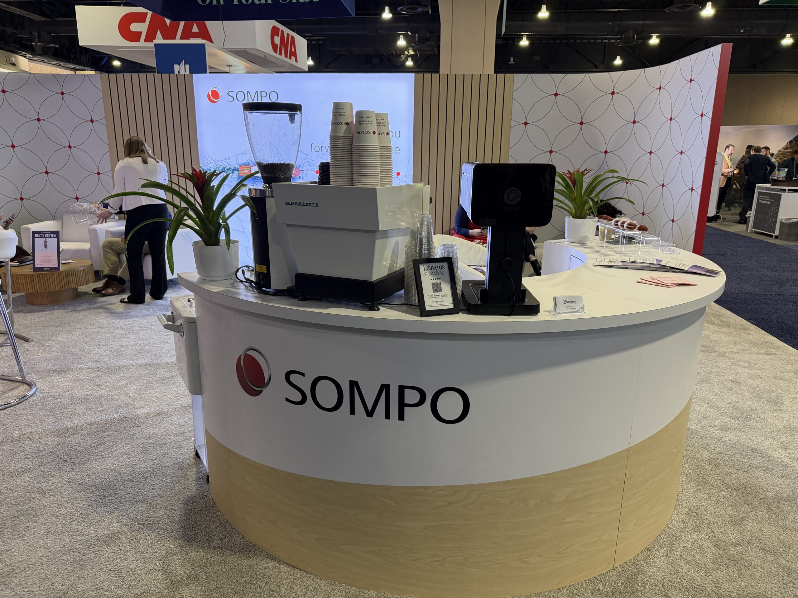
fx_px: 553
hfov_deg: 71.6
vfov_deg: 56.8
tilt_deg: -15.5
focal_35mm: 24
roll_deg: -0.6
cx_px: 399
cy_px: 299
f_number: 1.78
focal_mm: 6.76
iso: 320
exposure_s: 1/120
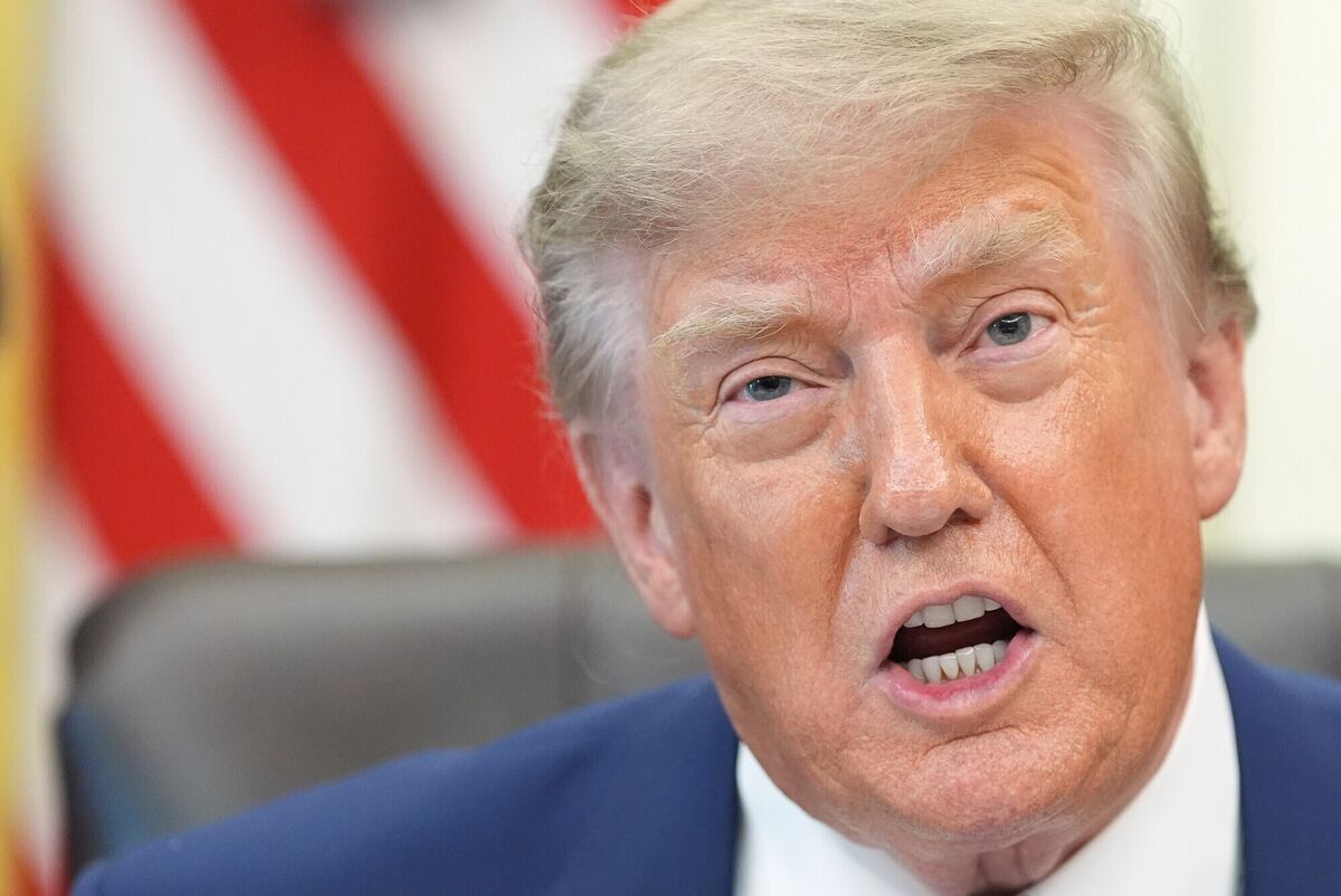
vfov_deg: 5.3
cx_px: 670
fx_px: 9766
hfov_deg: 7.9
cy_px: 448
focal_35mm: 262
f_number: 3.2
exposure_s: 1/250
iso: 5000
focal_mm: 175
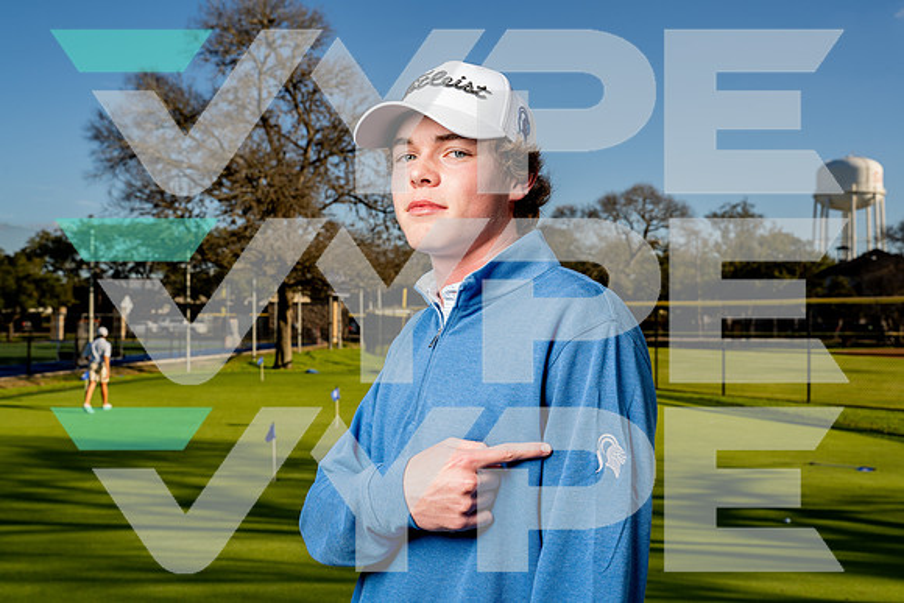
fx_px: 954
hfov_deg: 50.7
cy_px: 302
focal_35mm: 38
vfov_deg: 35.1
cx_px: 452
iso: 100
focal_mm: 38
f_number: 8
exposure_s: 1/250
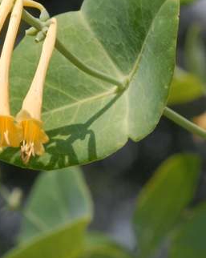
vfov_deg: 5.1
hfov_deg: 4.1
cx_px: 65
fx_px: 2912
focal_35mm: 381
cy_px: 88
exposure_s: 1/500
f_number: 11
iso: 400
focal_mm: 85
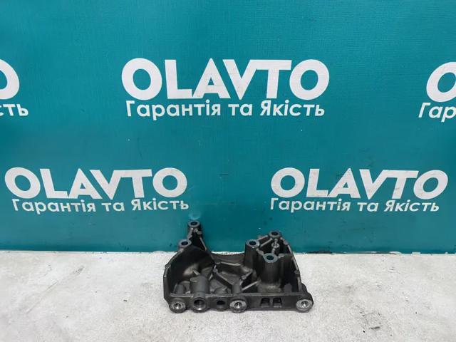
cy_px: 171
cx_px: 228
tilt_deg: -27.9
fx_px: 343
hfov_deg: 67.3
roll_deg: -0.8
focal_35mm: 26
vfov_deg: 53.1
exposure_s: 1/50
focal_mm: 4.25
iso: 80
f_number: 1.8
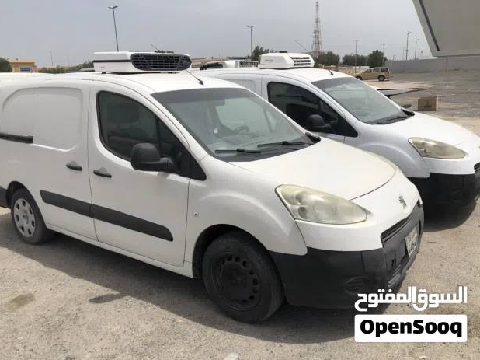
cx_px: 238
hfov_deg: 61.7
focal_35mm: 29
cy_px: 174
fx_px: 402
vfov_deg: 48.2
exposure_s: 1/5348
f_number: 1.8
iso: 20
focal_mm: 3.99
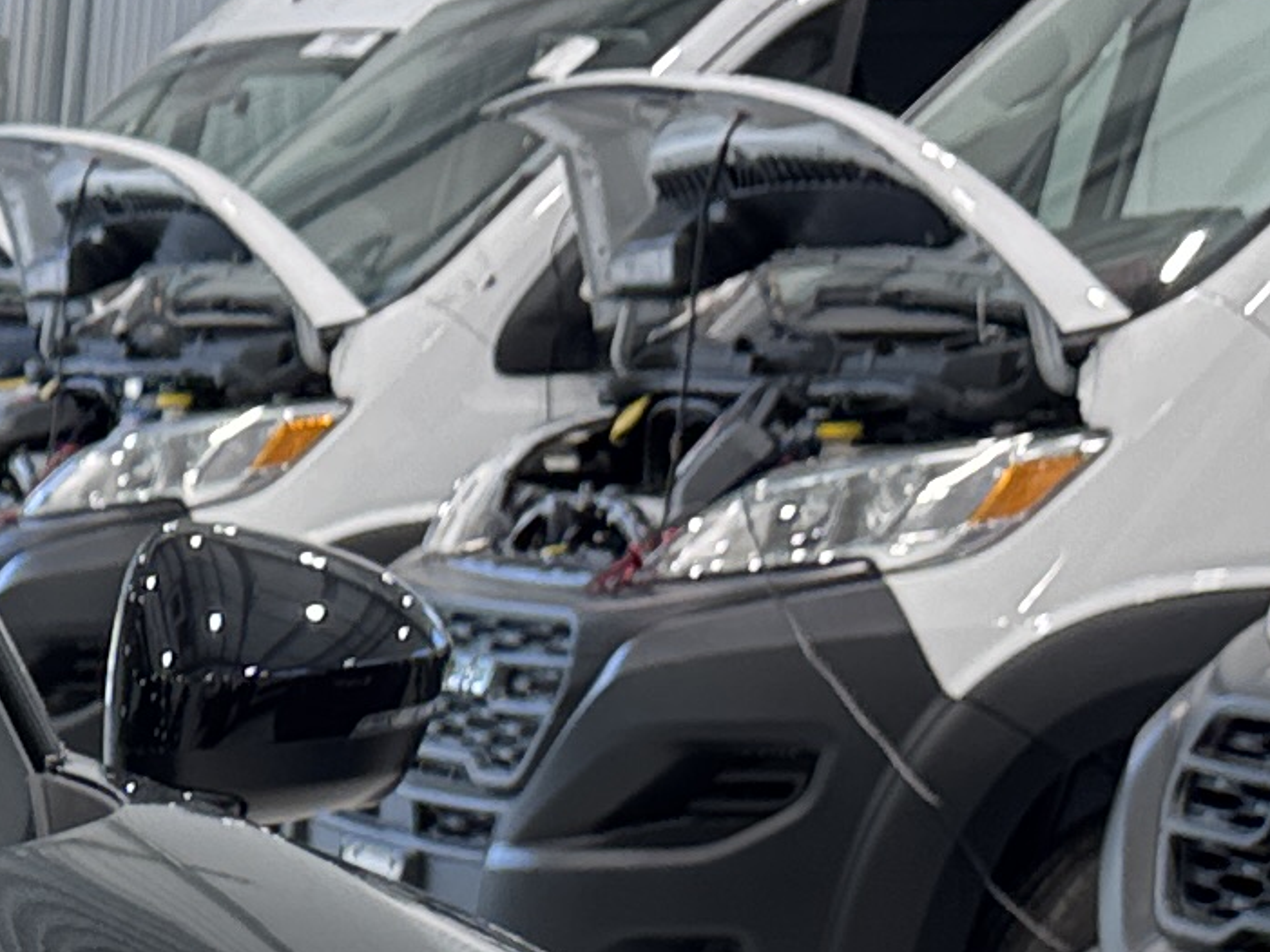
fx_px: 5064
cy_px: 1844
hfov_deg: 12.8
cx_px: -1143
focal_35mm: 138
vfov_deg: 10.0
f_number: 1.78
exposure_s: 1/100
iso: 64
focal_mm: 6.76
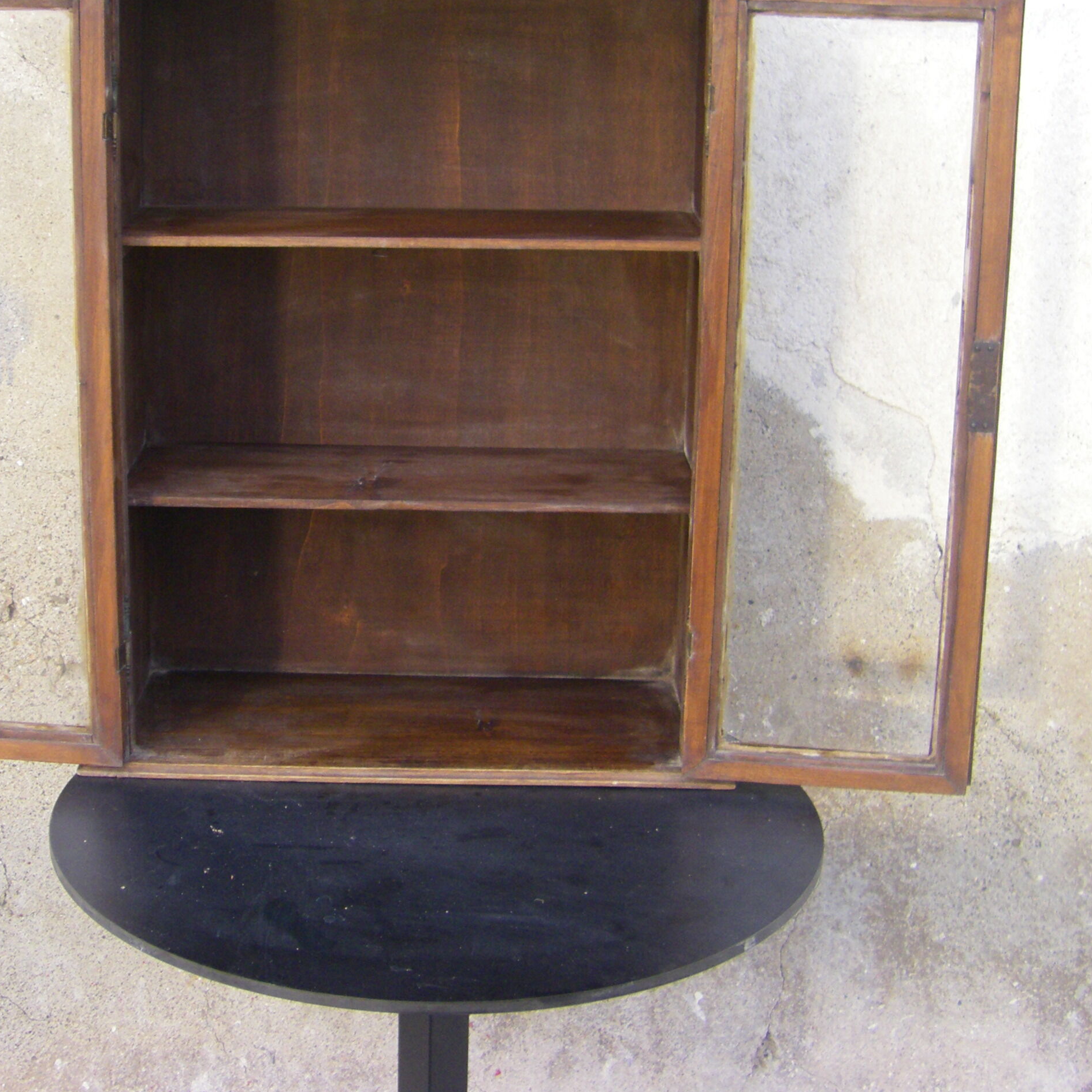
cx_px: 402
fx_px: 2070
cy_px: 406
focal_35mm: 58
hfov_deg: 29.4
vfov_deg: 29.4
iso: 160
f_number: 3.5
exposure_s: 1/50
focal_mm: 6.3
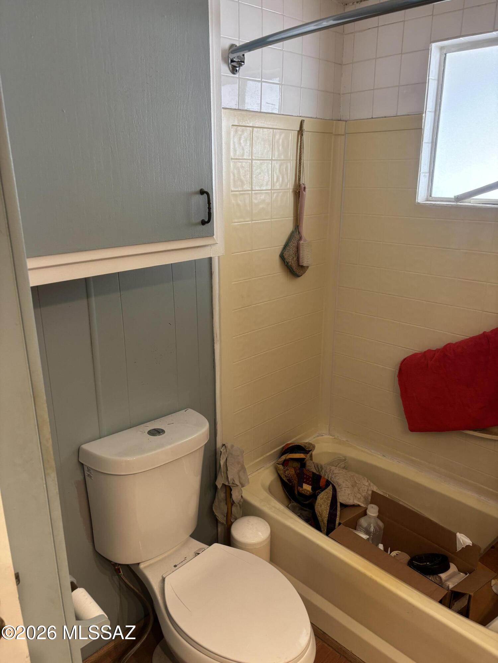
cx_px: 249
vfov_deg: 67.3
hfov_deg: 53.1
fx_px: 499
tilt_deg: -17.8
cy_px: 332
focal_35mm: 26
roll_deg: +0.0
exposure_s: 1/60
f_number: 1.6
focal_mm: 5.96
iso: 125
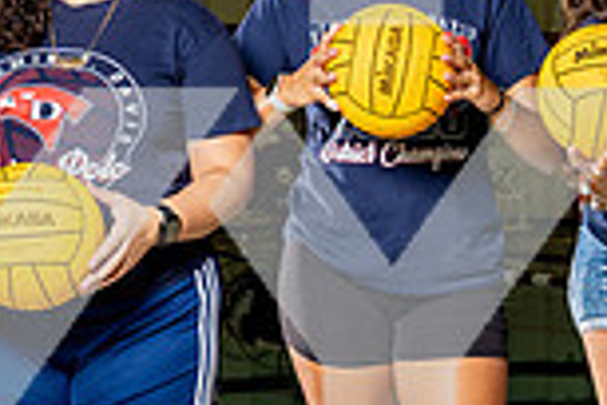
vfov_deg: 9.6
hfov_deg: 14.2
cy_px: 300
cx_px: 555
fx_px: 2411
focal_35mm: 143
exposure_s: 1/250
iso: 100
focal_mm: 36
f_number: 4.5
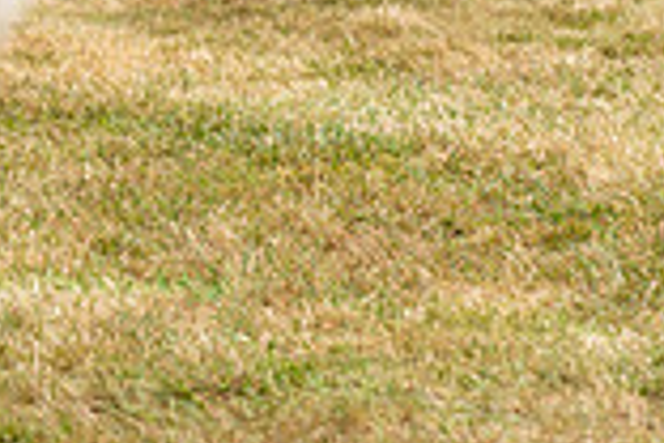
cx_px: -358
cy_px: -300
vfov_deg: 2.0
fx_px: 12449
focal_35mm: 675
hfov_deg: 3.0
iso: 200
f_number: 4.5
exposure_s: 1/800
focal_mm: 176
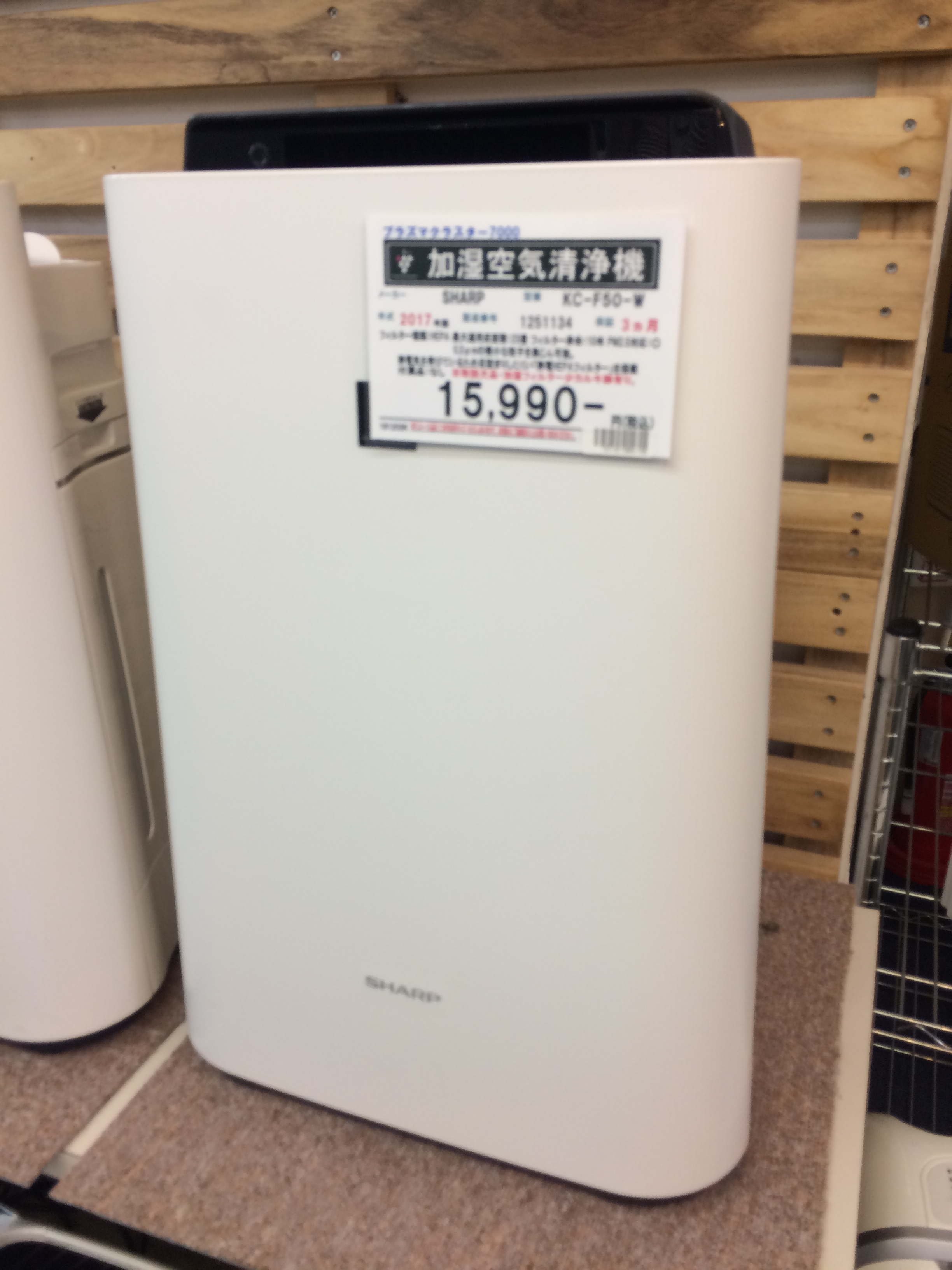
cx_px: 476
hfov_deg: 48.2
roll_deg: -0.2
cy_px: 635
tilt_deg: -21.5
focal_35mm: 29
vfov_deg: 61.7
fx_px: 1063
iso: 32
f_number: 2.2
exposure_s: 1/33
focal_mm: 4.15
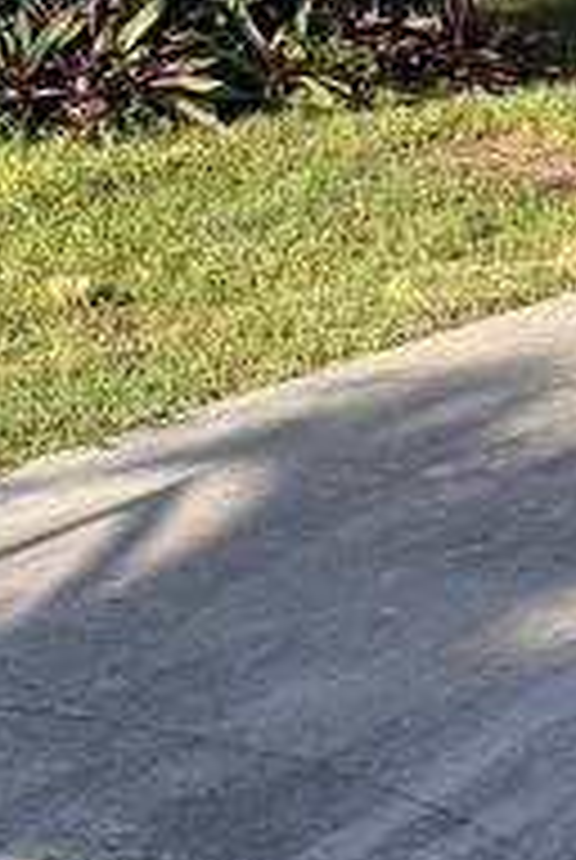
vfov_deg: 17.3
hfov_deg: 11.3
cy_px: -167
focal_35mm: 113
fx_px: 2702
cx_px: 1022
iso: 50
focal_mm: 5.96
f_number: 1.6
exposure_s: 1/2208
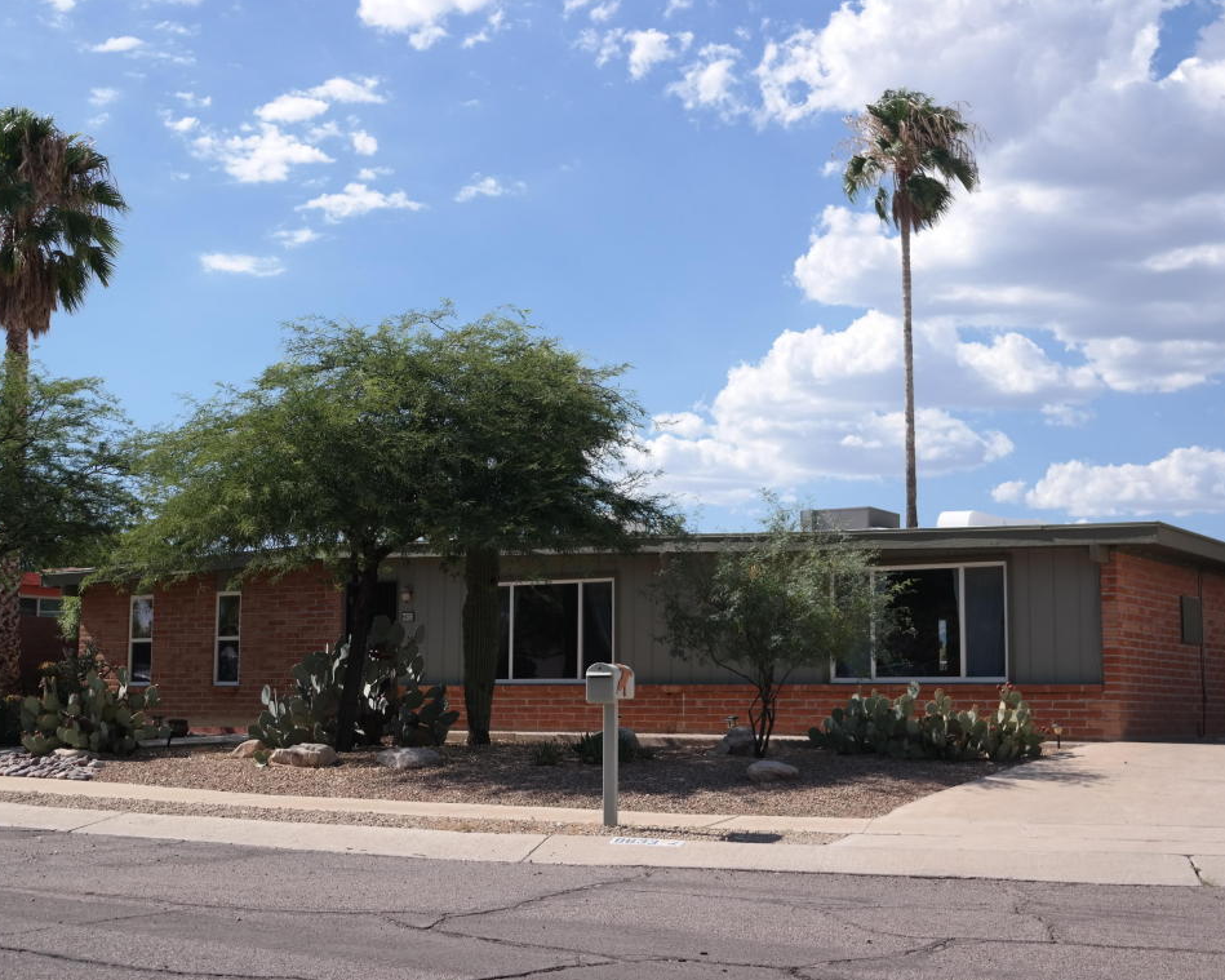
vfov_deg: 30.8
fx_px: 1776
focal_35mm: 49
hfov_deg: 38.0
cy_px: 493
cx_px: 563
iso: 100
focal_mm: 28
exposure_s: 1/1000
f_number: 4
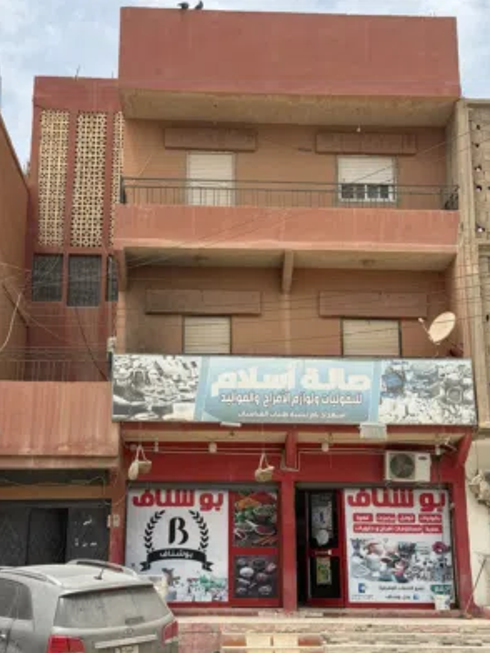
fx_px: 925
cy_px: 328
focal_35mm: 49
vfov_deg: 38.9
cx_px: 242
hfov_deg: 29.7
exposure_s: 1/5208
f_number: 1.78
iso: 64
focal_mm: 6.76
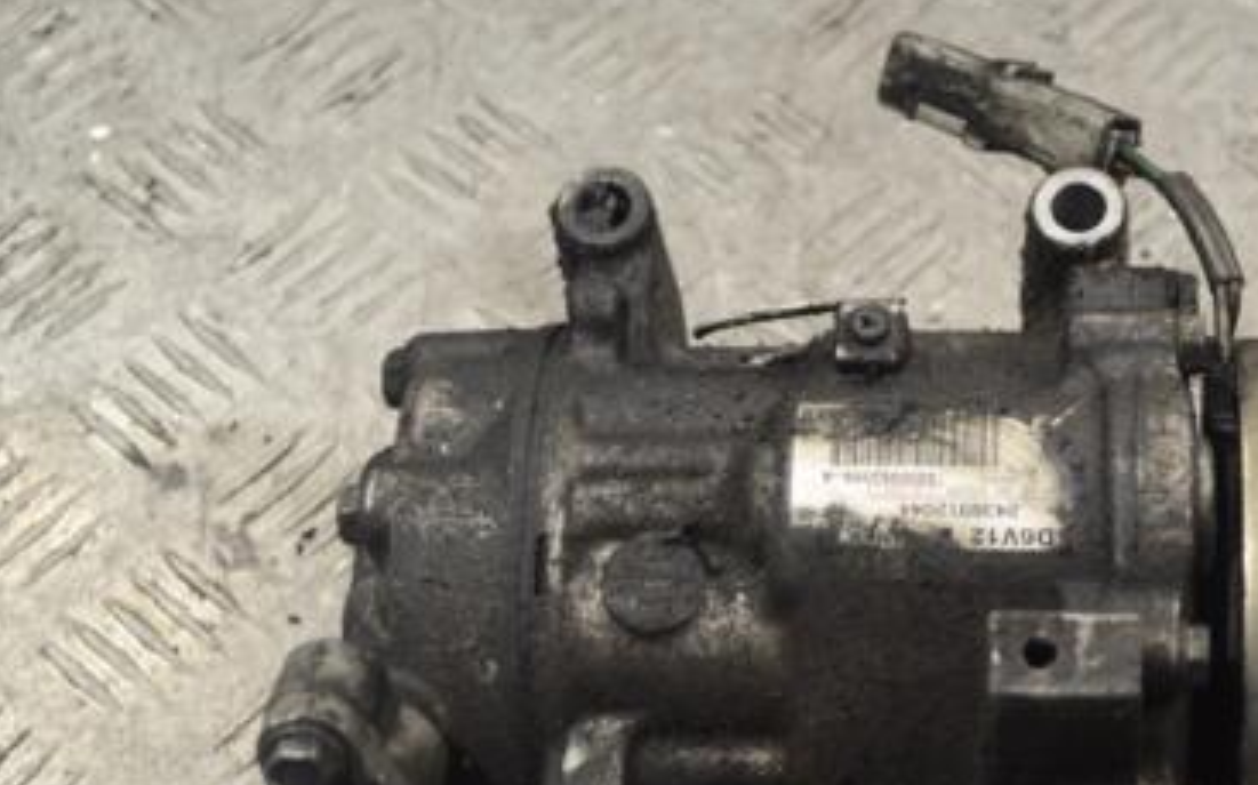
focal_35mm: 90
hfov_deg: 22.8
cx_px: 960
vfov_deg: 14.5
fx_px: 3084
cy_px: 555
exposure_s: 1/30
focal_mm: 36
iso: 160
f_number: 5
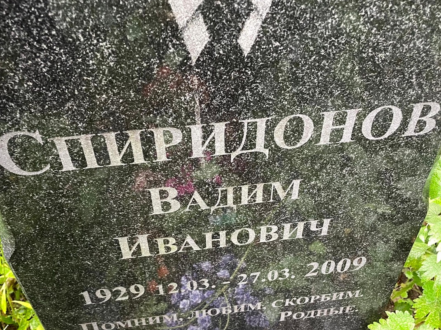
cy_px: 212
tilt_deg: -44.6
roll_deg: -2.0
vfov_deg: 40.3
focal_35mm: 35
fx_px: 446
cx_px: 211
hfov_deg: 52.6
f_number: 1.6
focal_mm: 4.2
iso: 200
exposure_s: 1/60
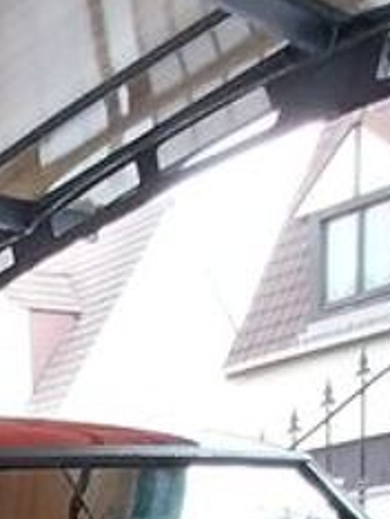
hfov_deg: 17.0
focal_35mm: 74
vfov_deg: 18.4
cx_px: -277
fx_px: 1110
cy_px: 1012
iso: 100
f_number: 2.2
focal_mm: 1.13
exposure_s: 1/100
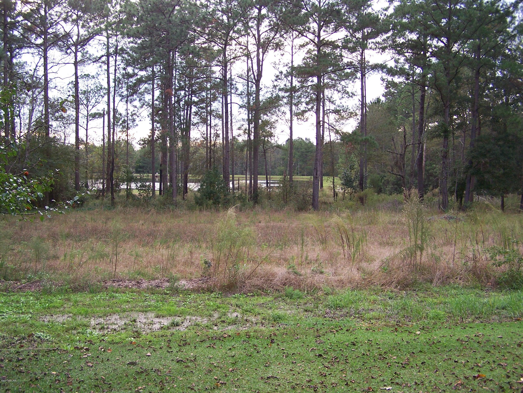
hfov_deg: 49.0
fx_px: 574
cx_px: 262
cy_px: 196
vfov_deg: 37.7
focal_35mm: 38
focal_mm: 6.3
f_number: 2.8
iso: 80
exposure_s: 1/60
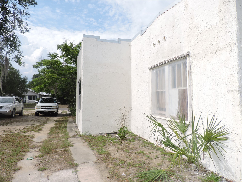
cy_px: 91
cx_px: 121
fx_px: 168
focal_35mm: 24
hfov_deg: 71.6
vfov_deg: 56.8
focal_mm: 4.3
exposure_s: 1/1250
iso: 100
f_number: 3
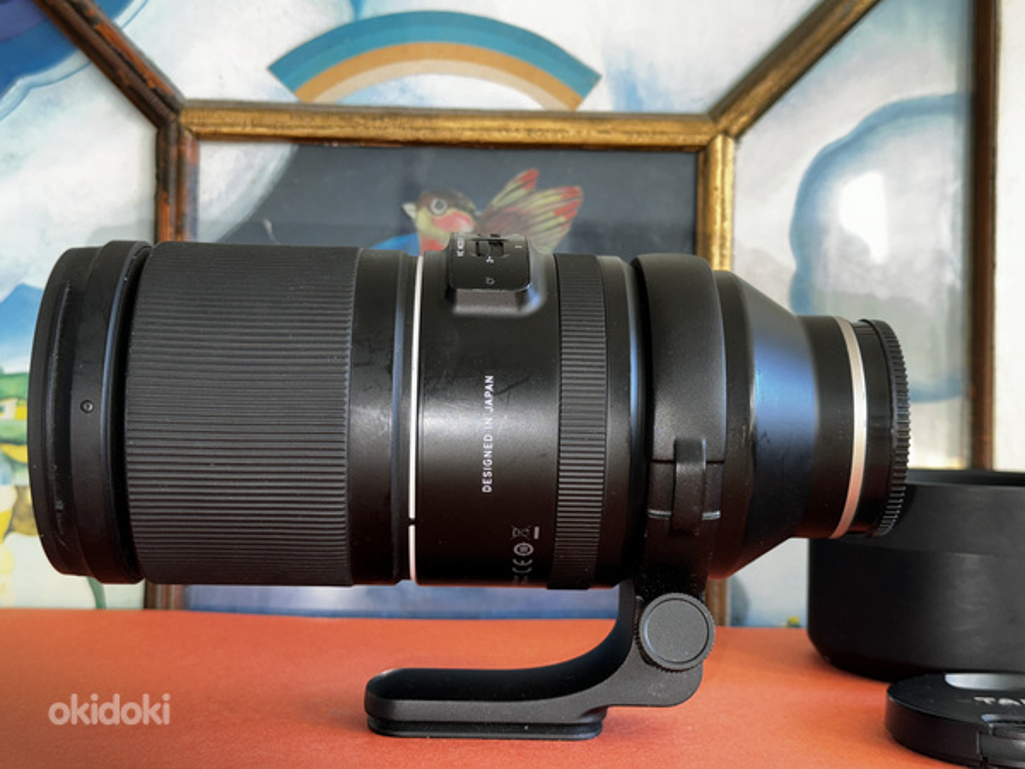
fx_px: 1421
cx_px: 512
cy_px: 384
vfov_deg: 30.3
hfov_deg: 39.7
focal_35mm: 48
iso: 64
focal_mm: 6.76
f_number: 1.78
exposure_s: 1/36
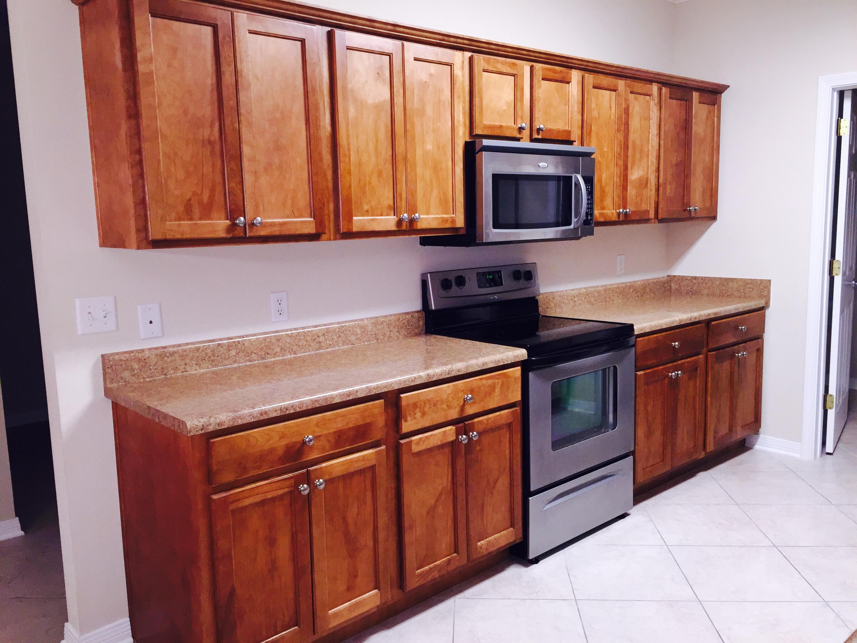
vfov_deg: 48.2
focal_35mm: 29
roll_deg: -0.1
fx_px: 718
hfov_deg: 61.7
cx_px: 428
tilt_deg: -8.2
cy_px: 322
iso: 125
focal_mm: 4.15
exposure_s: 1/30
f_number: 2.2
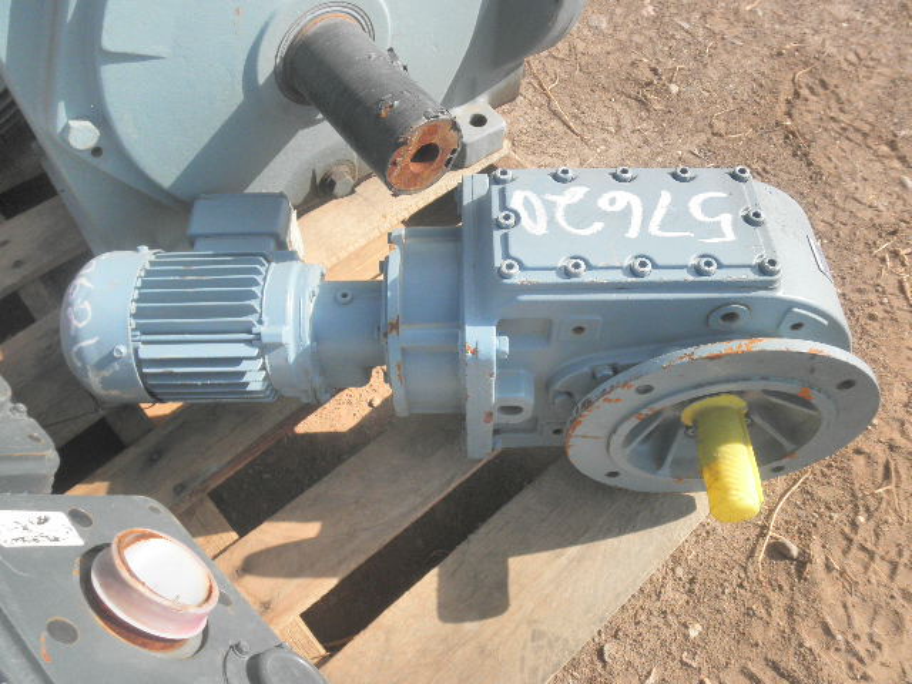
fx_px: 738
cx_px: 456
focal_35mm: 28
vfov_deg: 49.7
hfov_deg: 63.4
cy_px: 342
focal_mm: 5
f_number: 8.5
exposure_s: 1/100
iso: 64
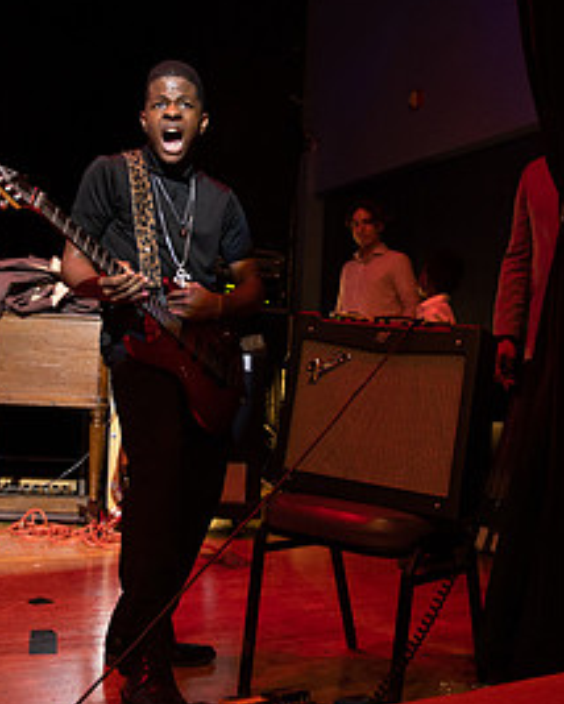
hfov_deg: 39.1
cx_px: 236
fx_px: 792
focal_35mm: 38
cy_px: 324
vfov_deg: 47.9
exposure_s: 1/160
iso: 3200
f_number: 2.8
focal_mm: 24
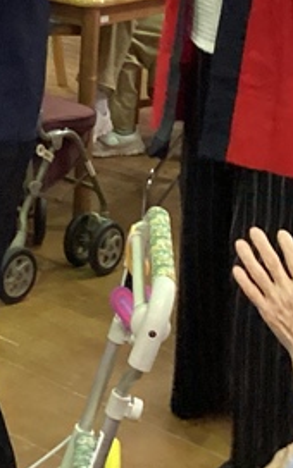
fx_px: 1546
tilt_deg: -6.3
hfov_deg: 10.3
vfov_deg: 16.4
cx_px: -205
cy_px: -119
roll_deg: -2.8
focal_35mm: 121
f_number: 2.4
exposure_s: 1/60
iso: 400
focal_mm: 3.3
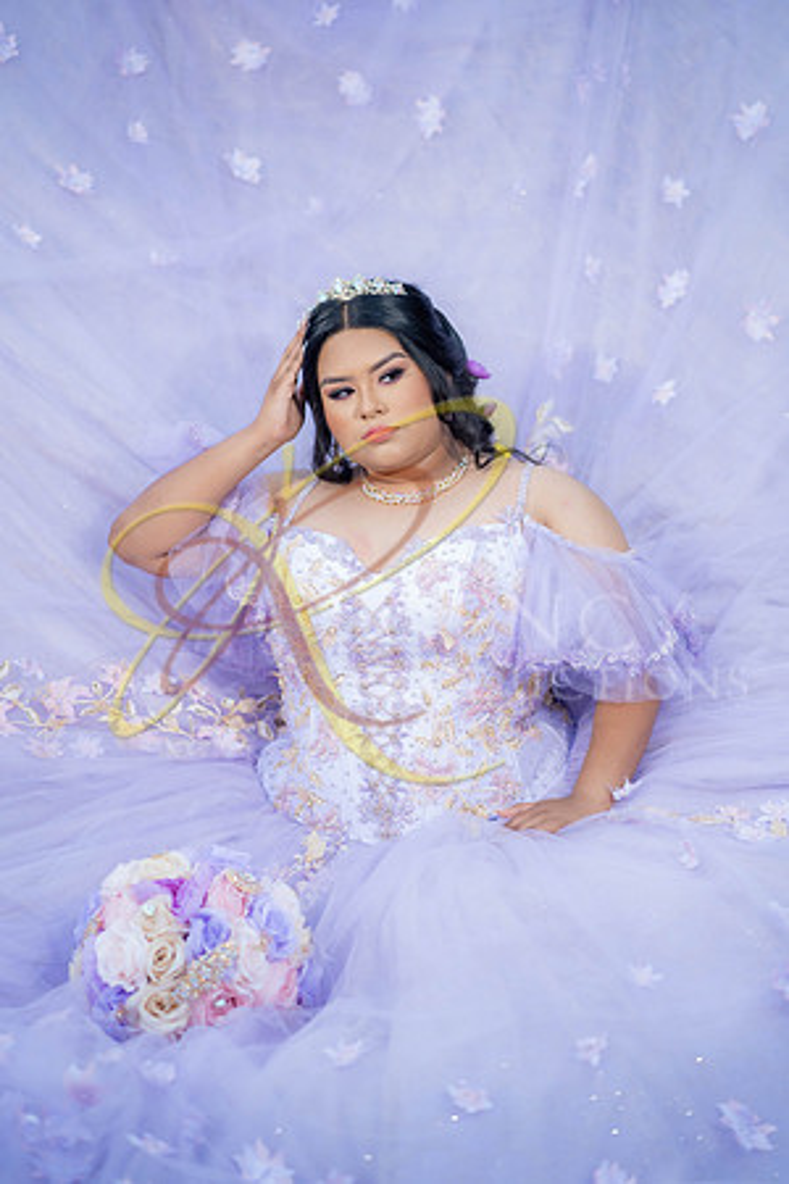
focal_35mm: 85
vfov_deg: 23.9
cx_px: 394
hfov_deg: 16.1
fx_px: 2794
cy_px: 592
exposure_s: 1/1250
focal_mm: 85
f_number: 1.8
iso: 125
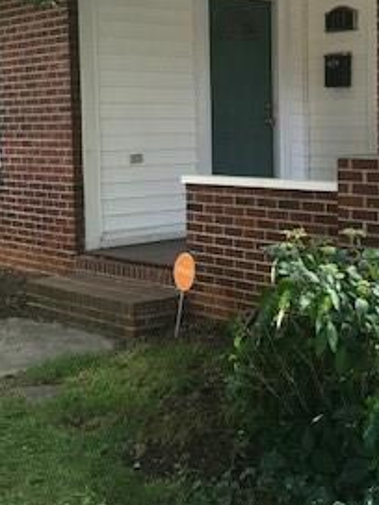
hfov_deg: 22.0
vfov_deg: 29.3
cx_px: 294
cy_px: 189
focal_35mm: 66
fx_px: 963
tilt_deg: -3.2
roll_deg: +0.1
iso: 20
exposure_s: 1/171
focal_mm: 3.99
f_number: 1.8
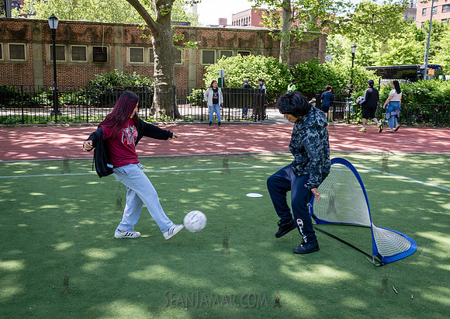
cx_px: 199
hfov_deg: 49.7
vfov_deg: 36.4
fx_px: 485
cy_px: 159
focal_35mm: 38
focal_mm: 27
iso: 200
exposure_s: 1/400
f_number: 3.5
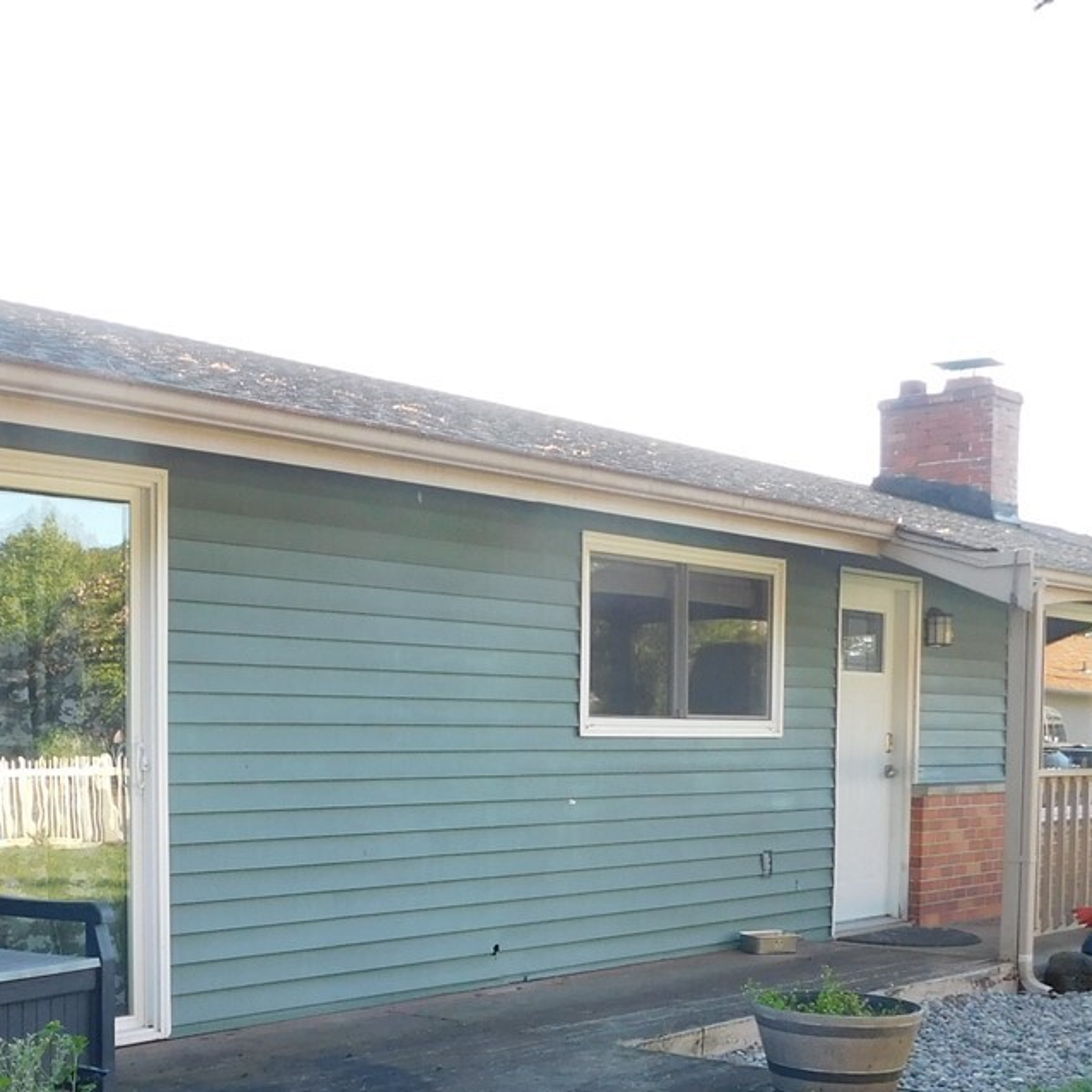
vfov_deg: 32.5
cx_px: 291
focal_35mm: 51
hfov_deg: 32.8
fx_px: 1820
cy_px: 869
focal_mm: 4
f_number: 3
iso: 125
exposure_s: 1/125
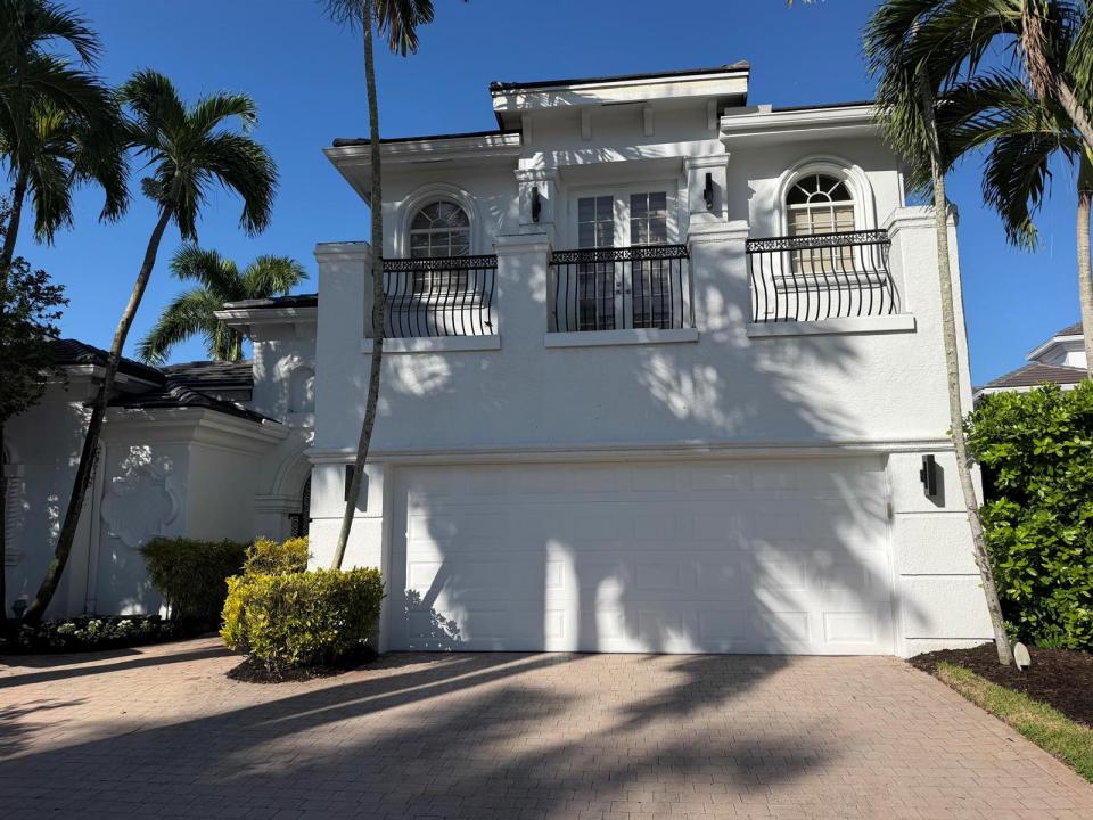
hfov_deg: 71.6
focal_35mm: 24
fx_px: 758
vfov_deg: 56.8
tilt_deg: +8.1
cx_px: 546
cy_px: 410
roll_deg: +1.1
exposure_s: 1/5714
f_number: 1.78
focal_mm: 6.76
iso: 80
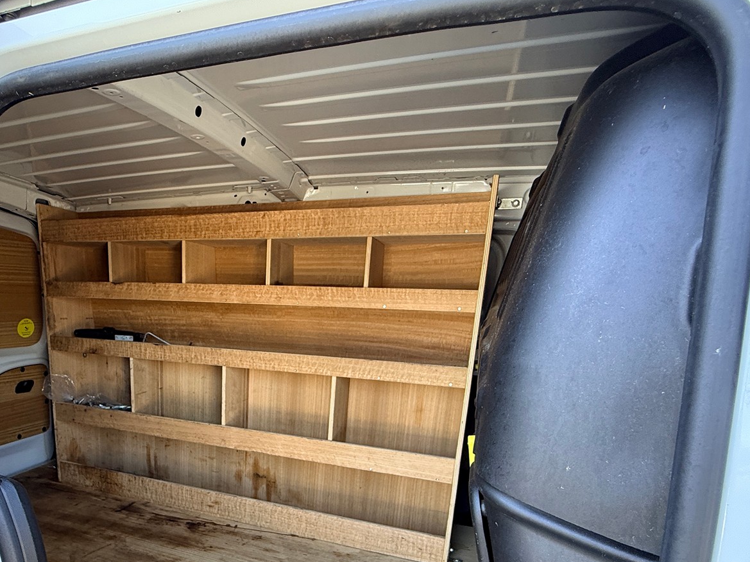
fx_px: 498
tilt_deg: -13.3
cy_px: 427
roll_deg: +0.0
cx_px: 257
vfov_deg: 55.8
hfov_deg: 72.0
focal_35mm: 23
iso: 100
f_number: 2.2
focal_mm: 2.22
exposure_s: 1/99
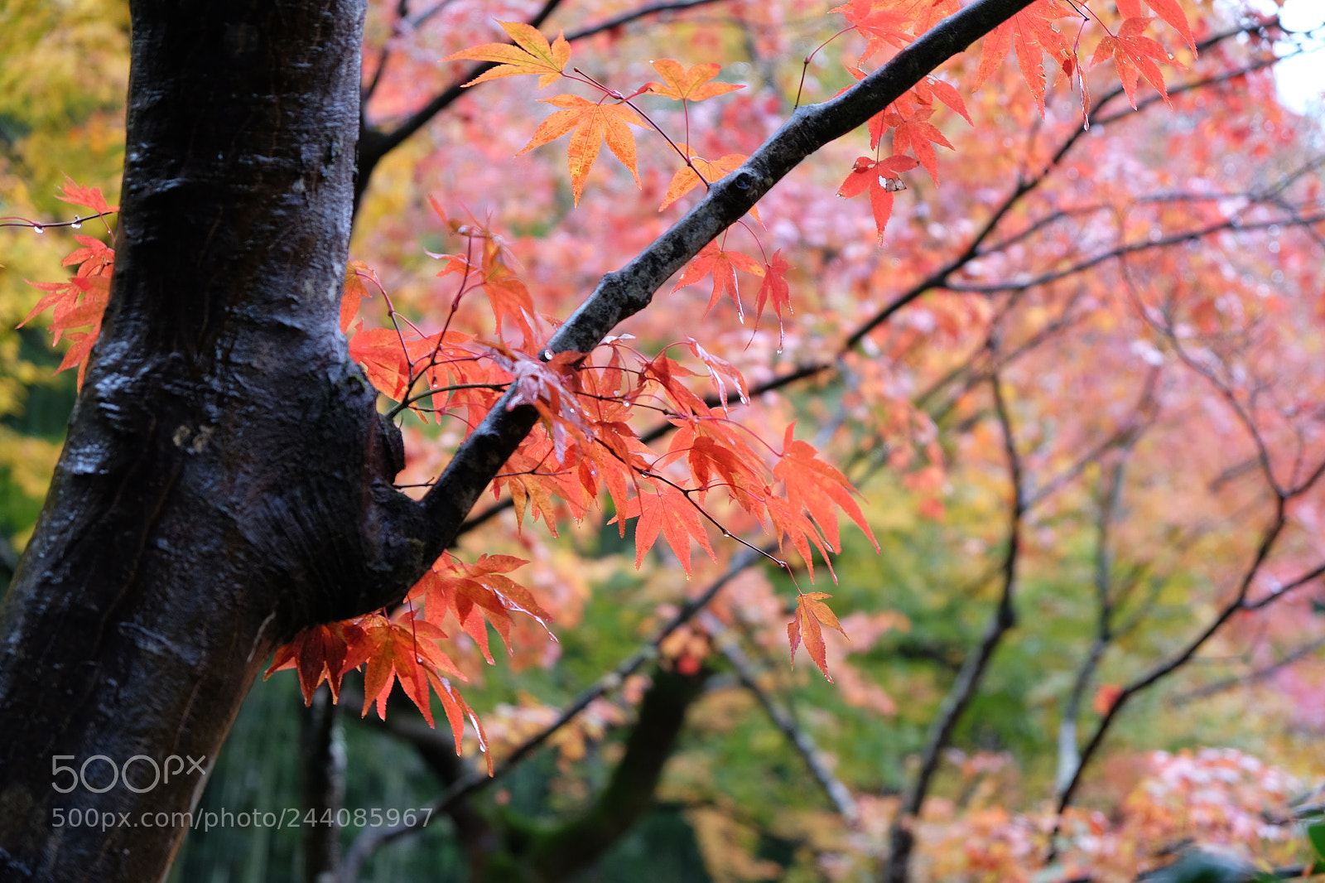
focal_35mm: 83
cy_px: 442
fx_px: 3054
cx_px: 662
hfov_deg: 24.5
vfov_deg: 16.4
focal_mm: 55
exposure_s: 1/40
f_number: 4
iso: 200
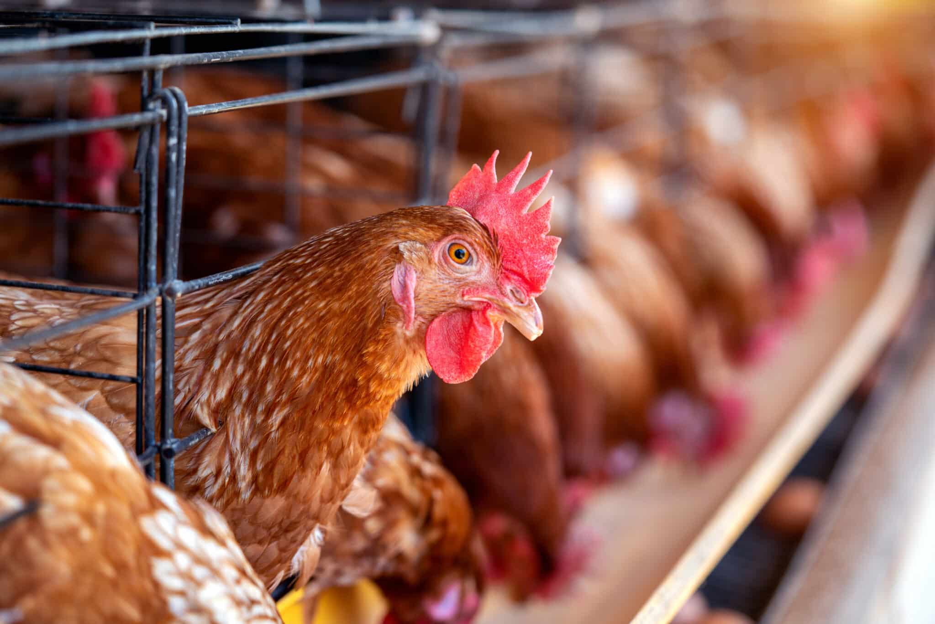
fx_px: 2338
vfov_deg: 15.2
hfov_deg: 22.6
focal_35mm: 90
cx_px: 468
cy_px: 312
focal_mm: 90
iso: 160
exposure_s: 1/80
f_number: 3.5
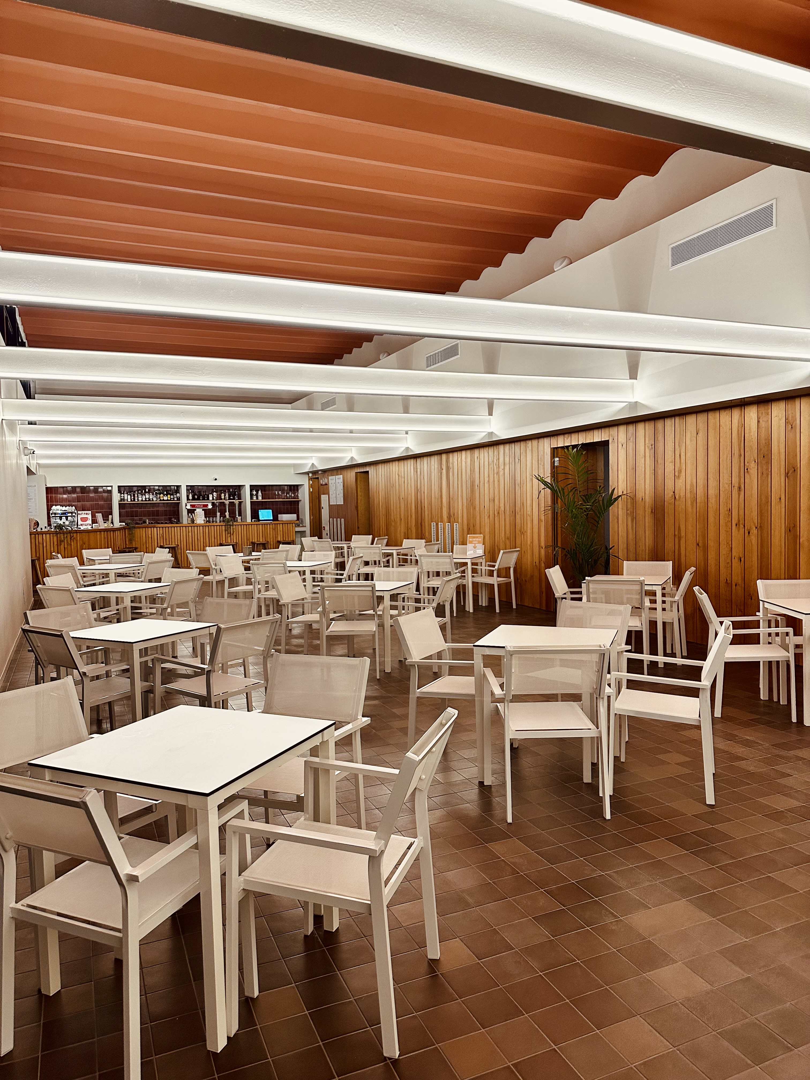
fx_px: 749
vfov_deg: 71.6
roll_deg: +1.1
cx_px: 405
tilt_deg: -2.2
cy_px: 540
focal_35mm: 24
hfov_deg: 56.8
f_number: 1.78
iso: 250
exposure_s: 1/107
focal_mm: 6.86
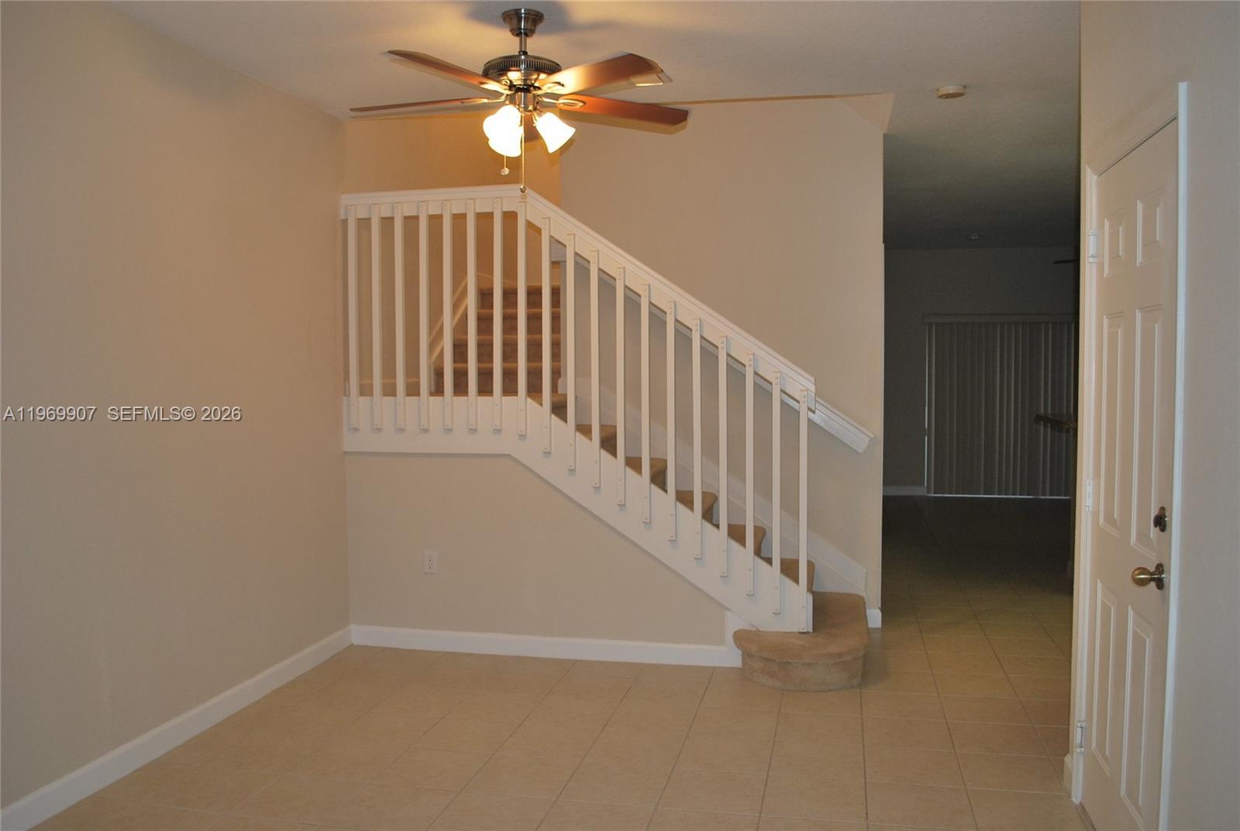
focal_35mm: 27
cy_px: 416
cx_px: 620
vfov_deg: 48.1
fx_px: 932
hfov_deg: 67.3
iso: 200
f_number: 3.8
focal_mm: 18
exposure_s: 1/60
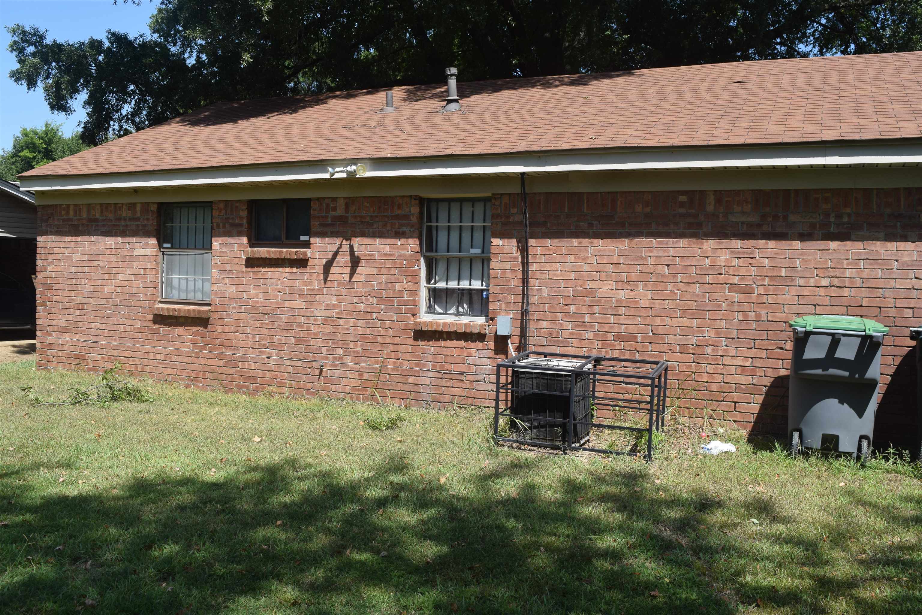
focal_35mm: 32
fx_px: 807
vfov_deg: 41.7
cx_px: 461
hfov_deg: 59.5
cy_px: 308
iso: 200
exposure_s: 1/320
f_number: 9
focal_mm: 21
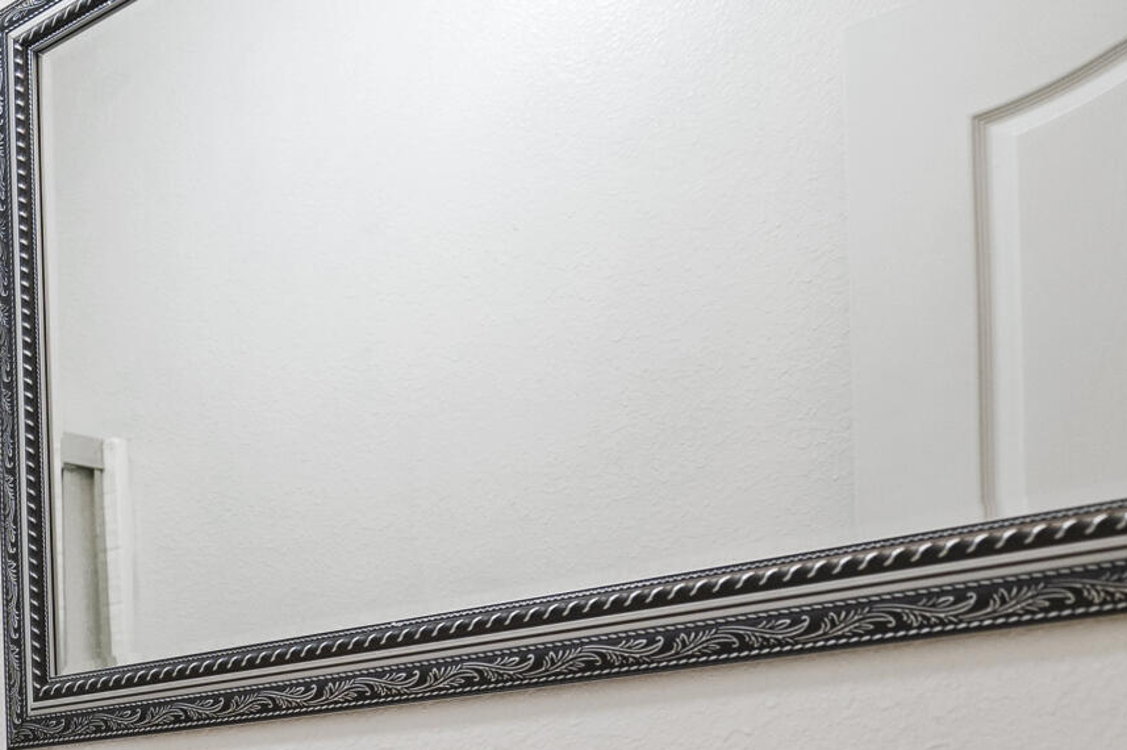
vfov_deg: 24.4
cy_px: 945
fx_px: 1533
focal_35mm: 49
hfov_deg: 29.6
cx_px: -439
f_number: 2.8
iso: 500
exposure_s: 1/125
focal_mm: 14
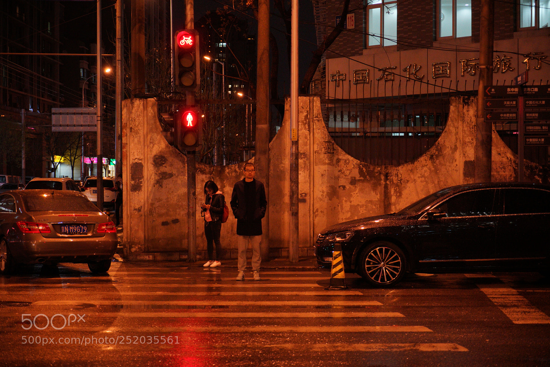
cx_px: 275
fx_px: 1069
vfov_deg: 19.5
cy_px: 184
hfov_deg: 28.8
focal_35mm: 70
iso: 2500
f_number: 4
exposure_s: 1/80
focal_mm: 70
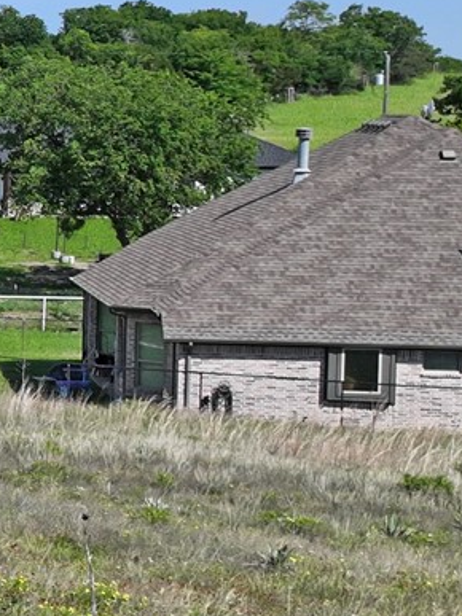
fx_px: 2261
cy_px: 281
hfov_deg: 9.0
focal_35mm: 127
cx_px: -998
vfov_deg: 15.5
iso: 100
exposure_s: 1/500
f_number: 2.8
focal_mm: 12.29
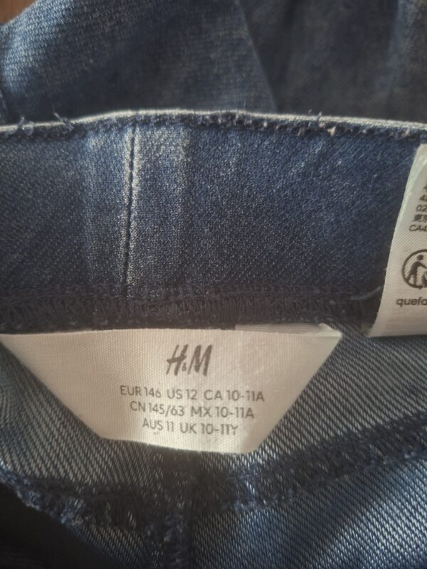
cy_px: 284
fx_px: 378
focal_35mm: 23
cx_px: 214
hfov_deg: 58.9
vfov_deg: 73.9
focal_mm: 5.54
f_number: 1.8
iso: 500
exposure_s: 1/25
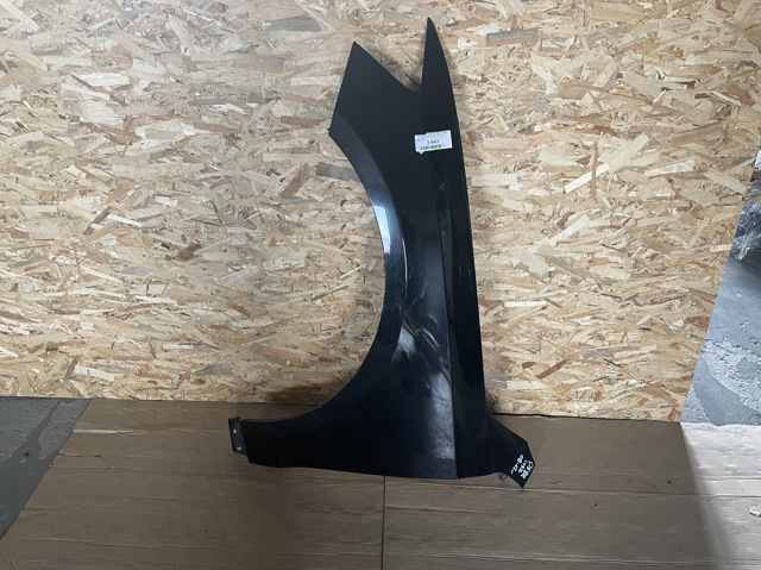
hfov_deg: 67.3
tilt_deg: -31.3
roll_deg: -0.3
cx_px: 380
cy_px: 285
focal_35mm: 26
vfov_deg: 53.0
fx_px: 571
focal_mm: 4.2
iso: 200
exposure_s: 1/60
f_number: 1.6
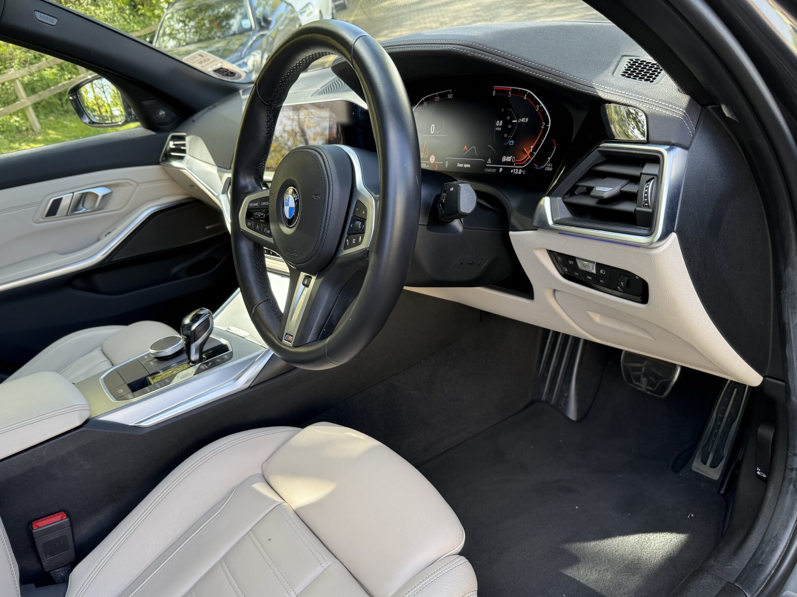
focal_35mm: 25
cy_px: 306
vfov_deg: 54.9
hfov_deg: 69.4
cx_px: 392
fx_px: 576
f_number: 1.78
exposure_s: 1/224
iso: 100
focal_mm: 6.76
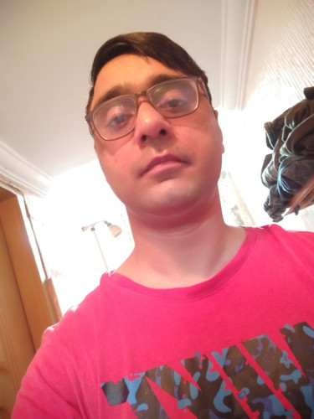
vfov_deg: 79.0
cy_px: 210
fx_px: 254
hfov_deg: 63.4
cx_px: 157
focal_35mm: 21
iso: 1600
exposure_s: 1/10
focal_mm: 3.57
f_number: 2
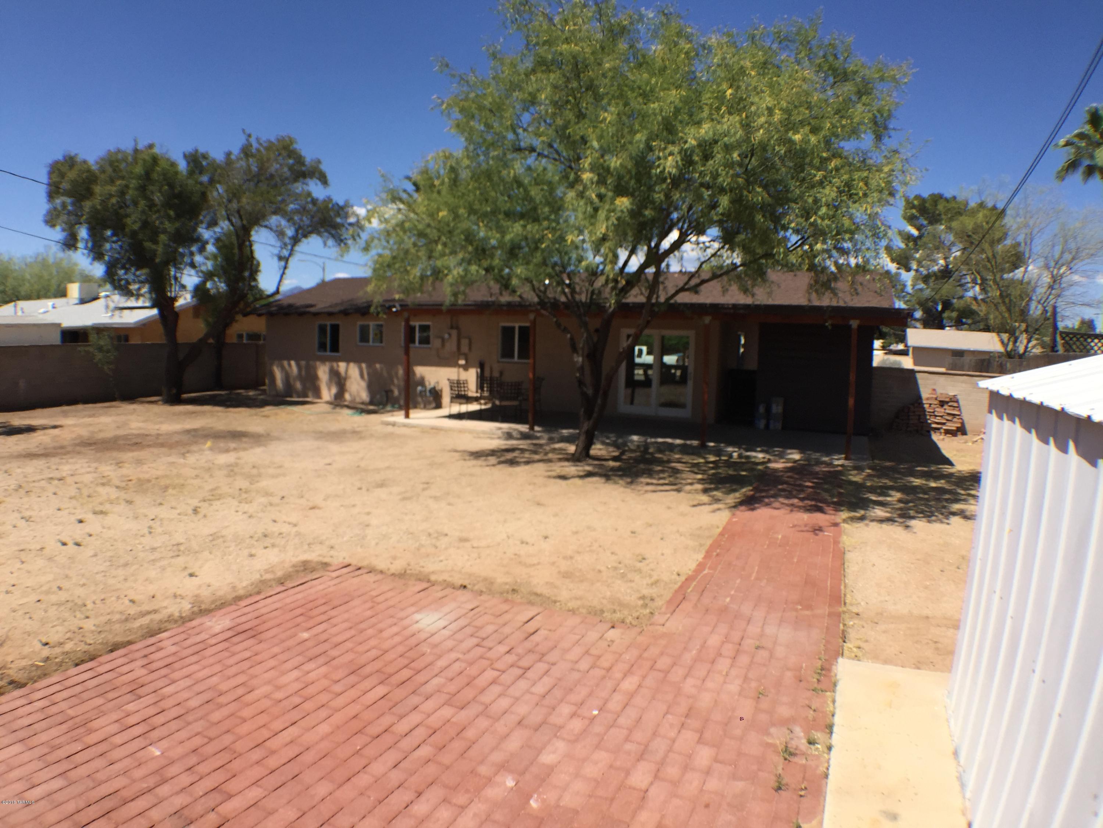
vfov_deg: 48.2
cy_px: 414
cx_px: 552
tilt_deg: -7.0
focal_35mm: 29
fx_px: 924
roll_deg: -1.9
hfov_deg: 61.7
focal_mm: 4.15
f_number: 2.2
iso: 32
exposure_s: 1/2326
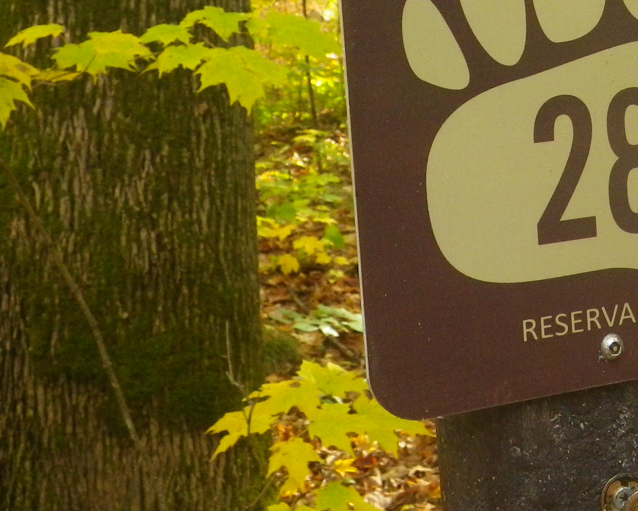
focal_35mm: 84
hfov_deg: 22.1
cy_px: 15
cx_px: 603
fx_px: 1586
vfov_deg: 17.9
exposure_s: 1/50
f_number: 3.8
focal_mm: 6.1
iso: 200
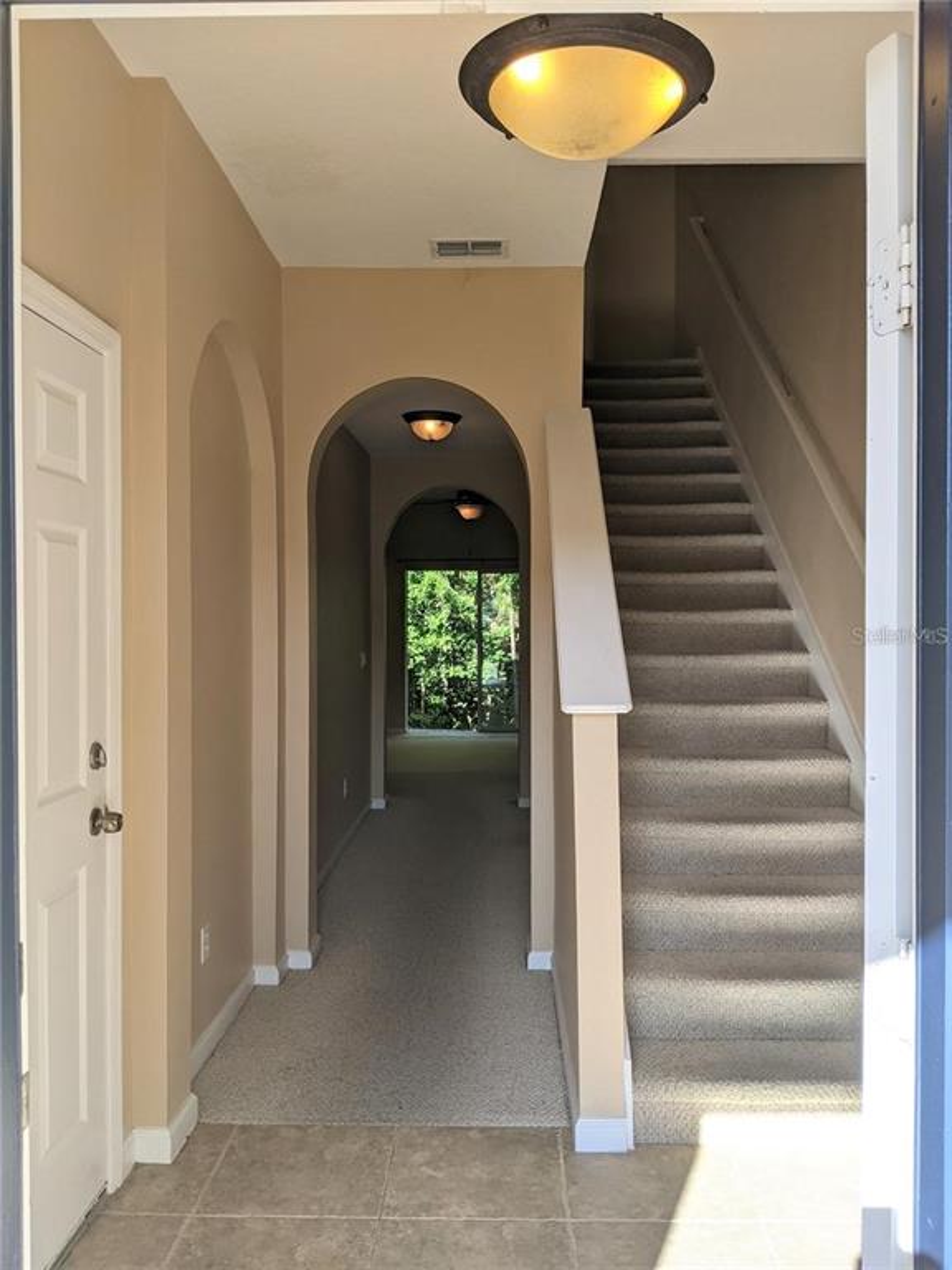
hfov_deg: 51.4
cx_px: 476
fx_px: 990
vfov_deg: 65.3
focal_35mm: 27
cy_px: 635
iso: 52
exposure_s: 1/443
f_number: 1.8
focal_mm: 4.44
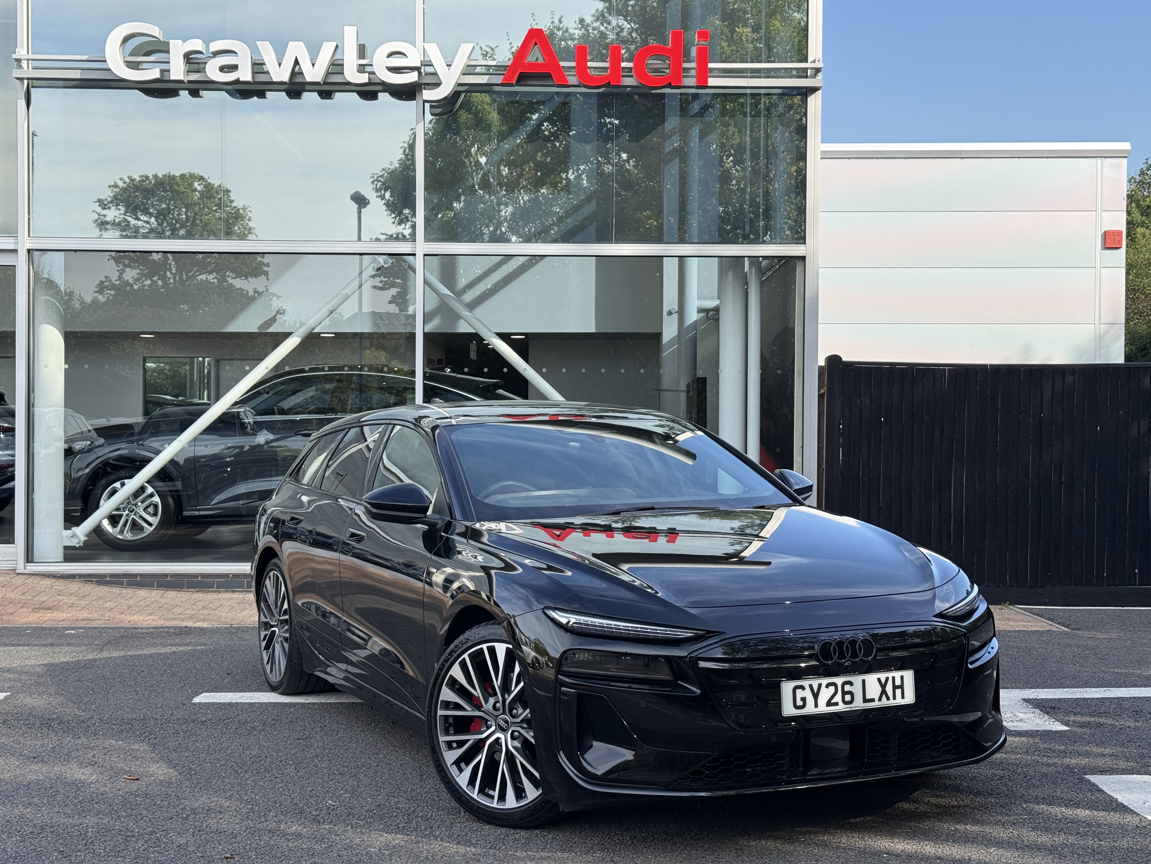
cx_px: 576
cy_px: 432
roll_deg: +0.5
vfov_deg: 30.3
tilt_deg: +2.0
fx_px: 1596
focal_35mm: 48
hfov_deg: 39.7
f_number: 1.78
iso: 80
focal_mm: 6.76
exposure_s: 1/1353
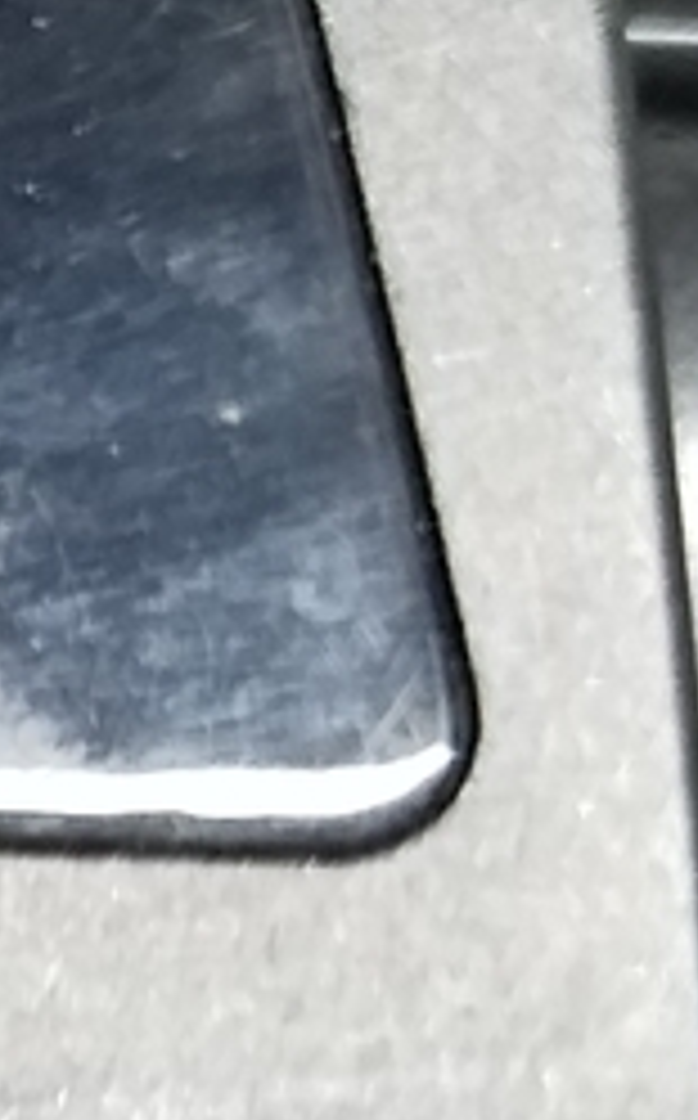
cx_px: -1675
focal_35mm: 133
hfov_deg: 7.9
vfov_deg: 15.7
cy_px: 724
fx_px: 4060
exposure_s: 1/50
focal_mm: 4.2
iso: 320
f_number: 1.7
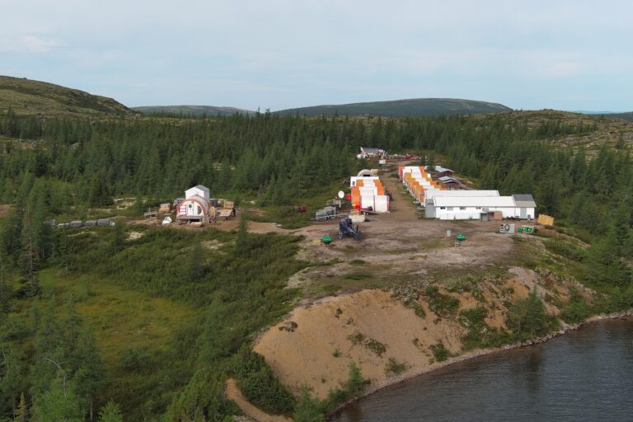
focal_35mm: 29
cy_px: 211
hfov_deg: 63.7
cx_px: 316
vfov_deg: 45.0
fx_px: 510
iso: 101
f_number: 2.8
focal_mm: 10.57
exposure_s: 1/1282
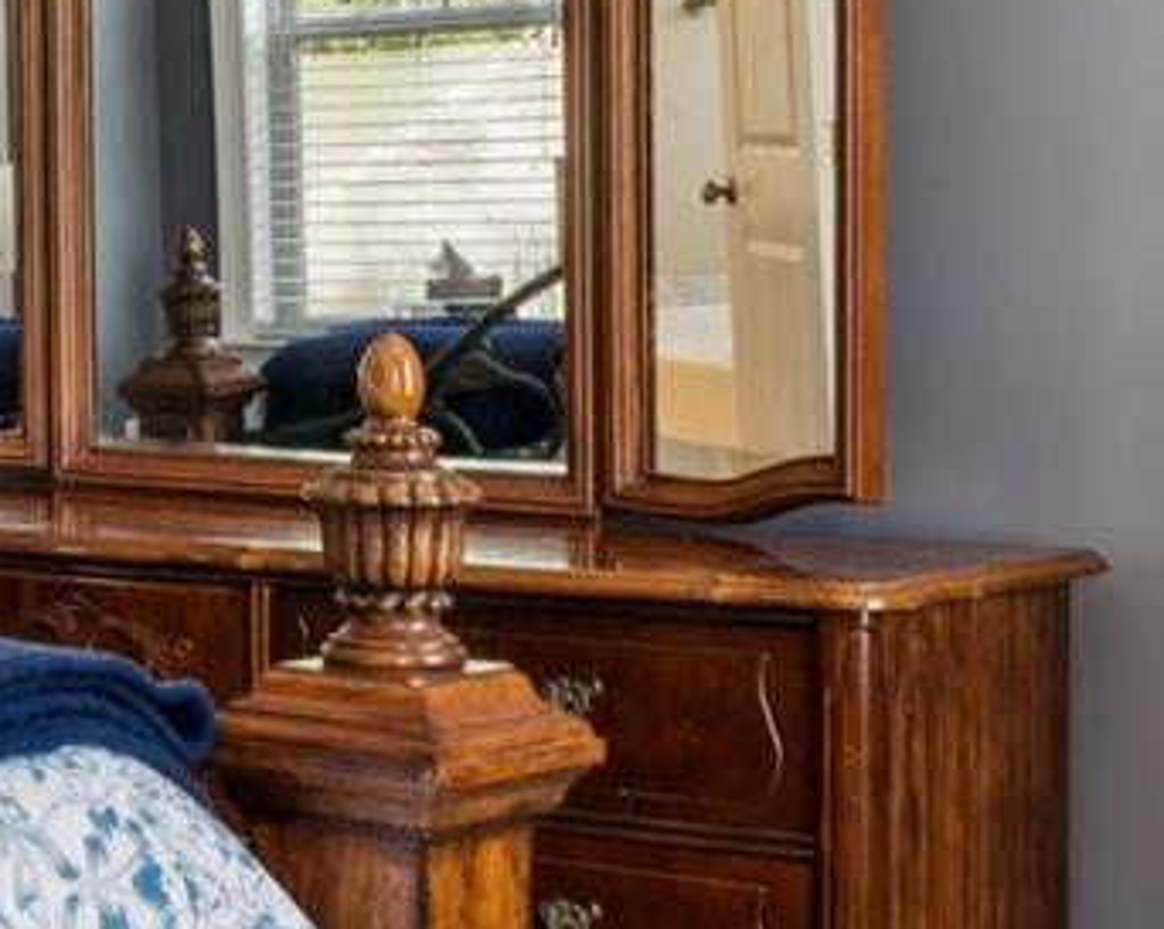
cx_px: -575
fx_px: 3195
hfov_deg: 18.4
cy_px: 369
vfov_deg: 16.5
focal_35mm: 93
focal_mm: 16.5
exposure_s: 1/5
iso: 200
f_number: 13
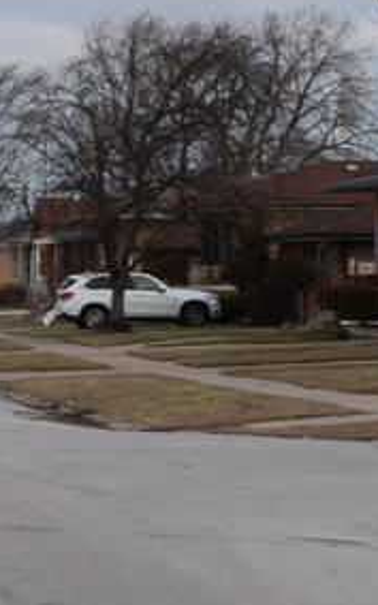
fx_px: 3460
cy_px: 372
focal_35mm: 210
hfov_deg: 5.8
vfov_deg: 10.0
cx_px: -739
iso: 200
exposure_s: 1/320
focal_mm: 24
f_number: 9
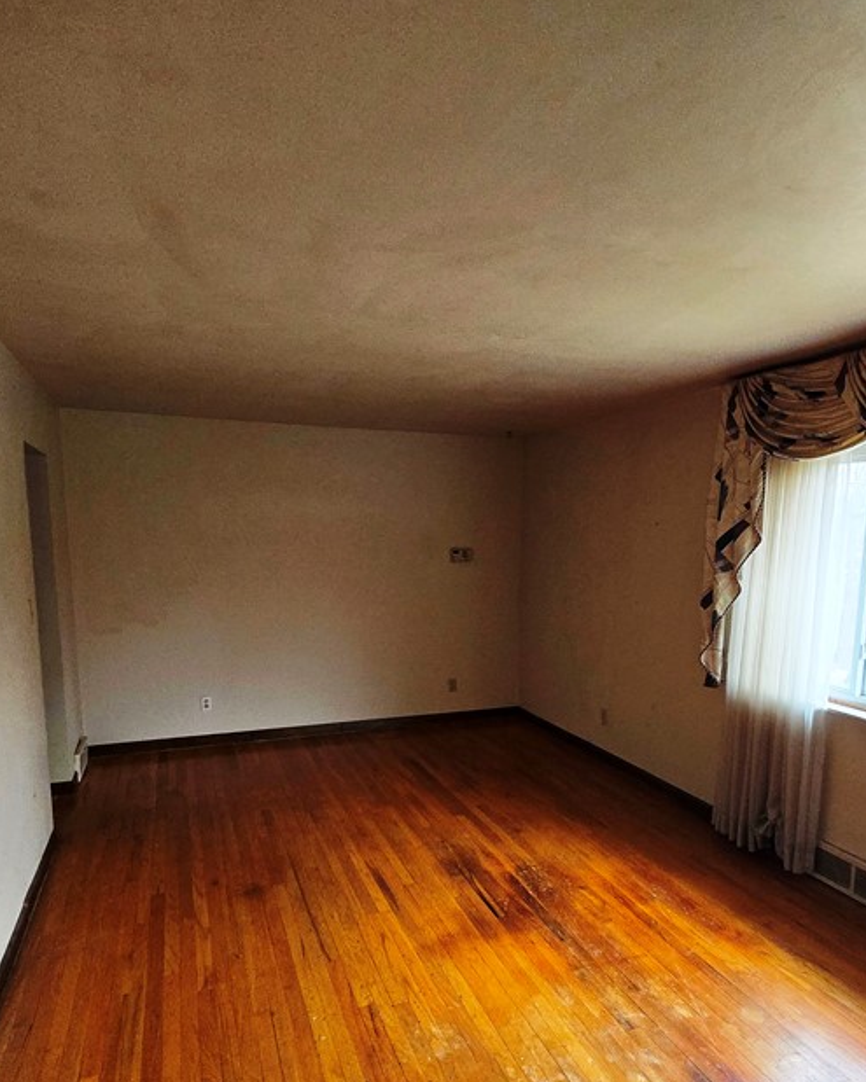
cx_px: 455
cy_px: 643
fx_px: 673
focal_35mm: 21
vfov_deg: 76.9
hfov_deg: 65.5
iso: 250
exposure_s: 1/60
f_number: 2.2
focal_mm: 1.7
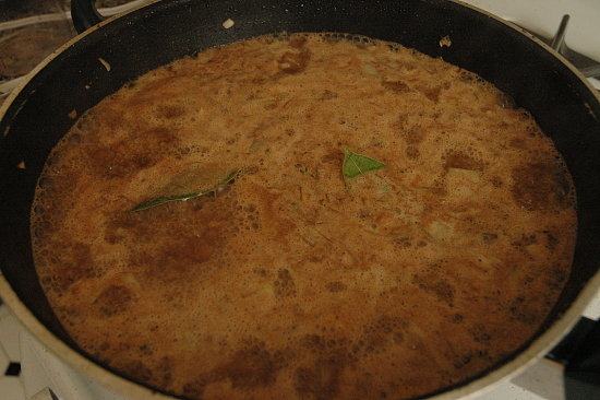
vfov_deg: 35.5
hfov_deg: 51.3
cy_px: 200
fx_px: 625
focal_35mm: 38
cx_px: 300
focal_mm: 25
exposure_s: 1/125
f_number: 5.6
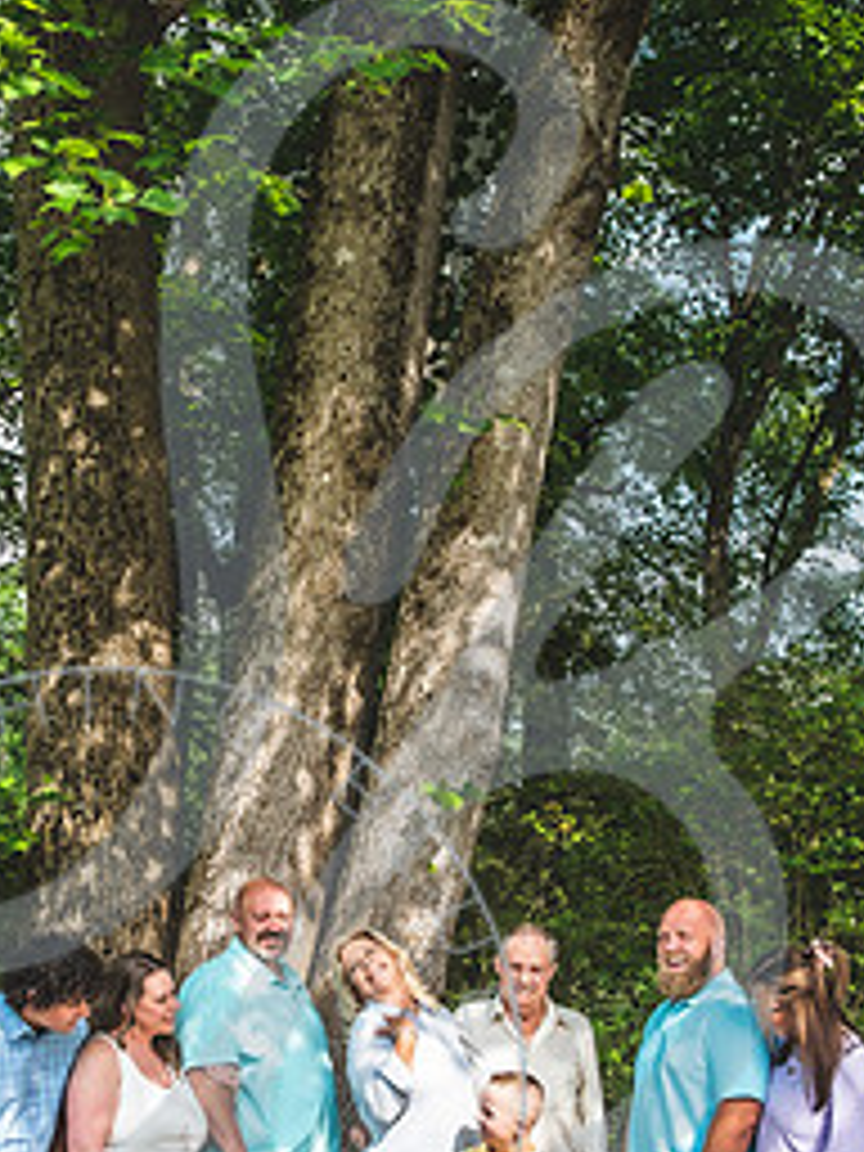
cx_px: 310
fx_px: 1797
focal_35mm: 54
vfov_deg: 35.3
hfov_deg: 26.9
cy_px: 742
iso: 250
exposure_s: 1/320
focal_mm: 32
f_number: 5.6
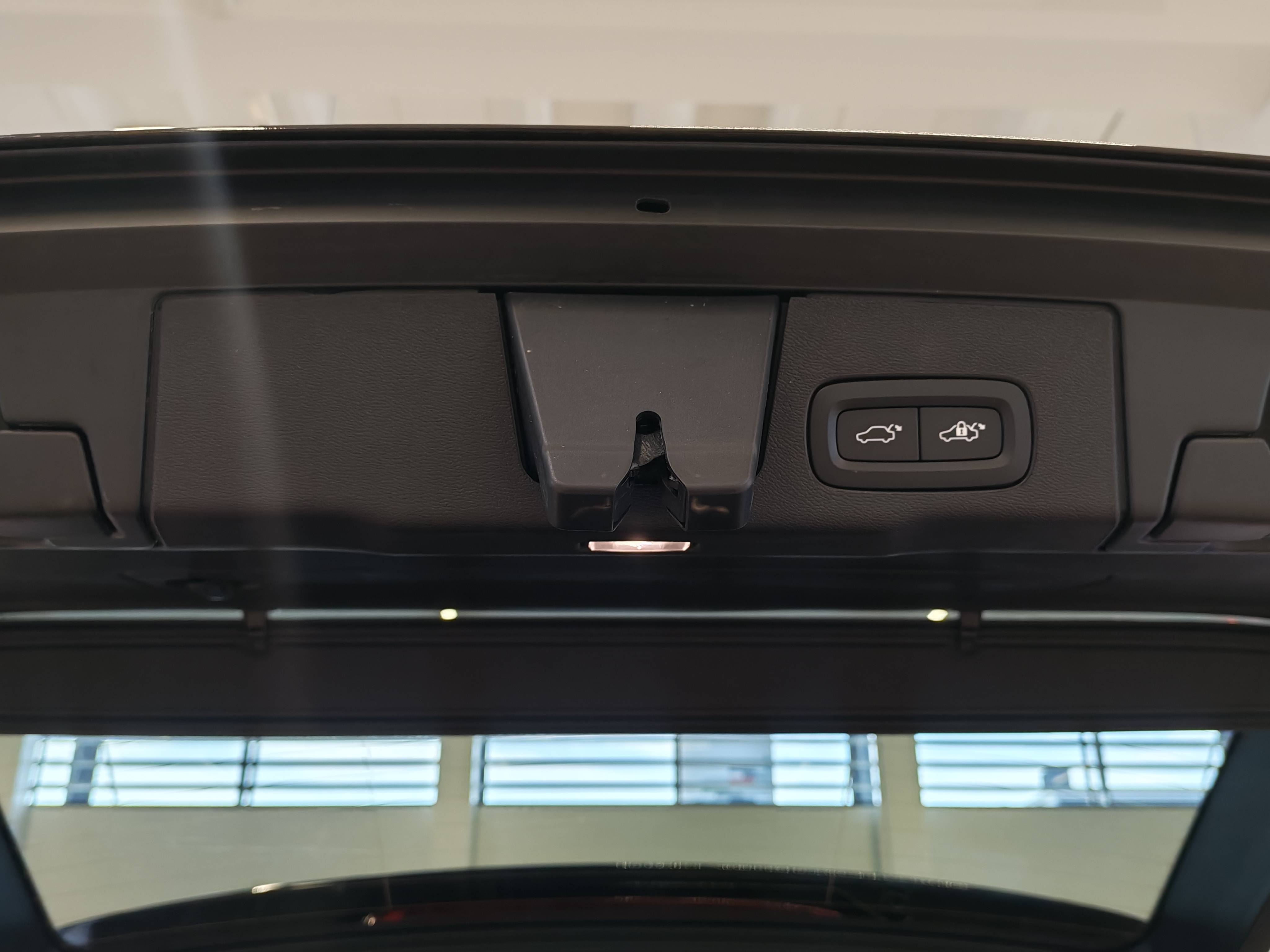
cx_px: 635
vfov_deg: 42.9
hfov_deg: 55.4
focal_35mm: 33
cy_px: 476
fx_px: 1211
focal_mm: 6.12
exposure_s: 1/100
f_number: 1.9
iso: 160
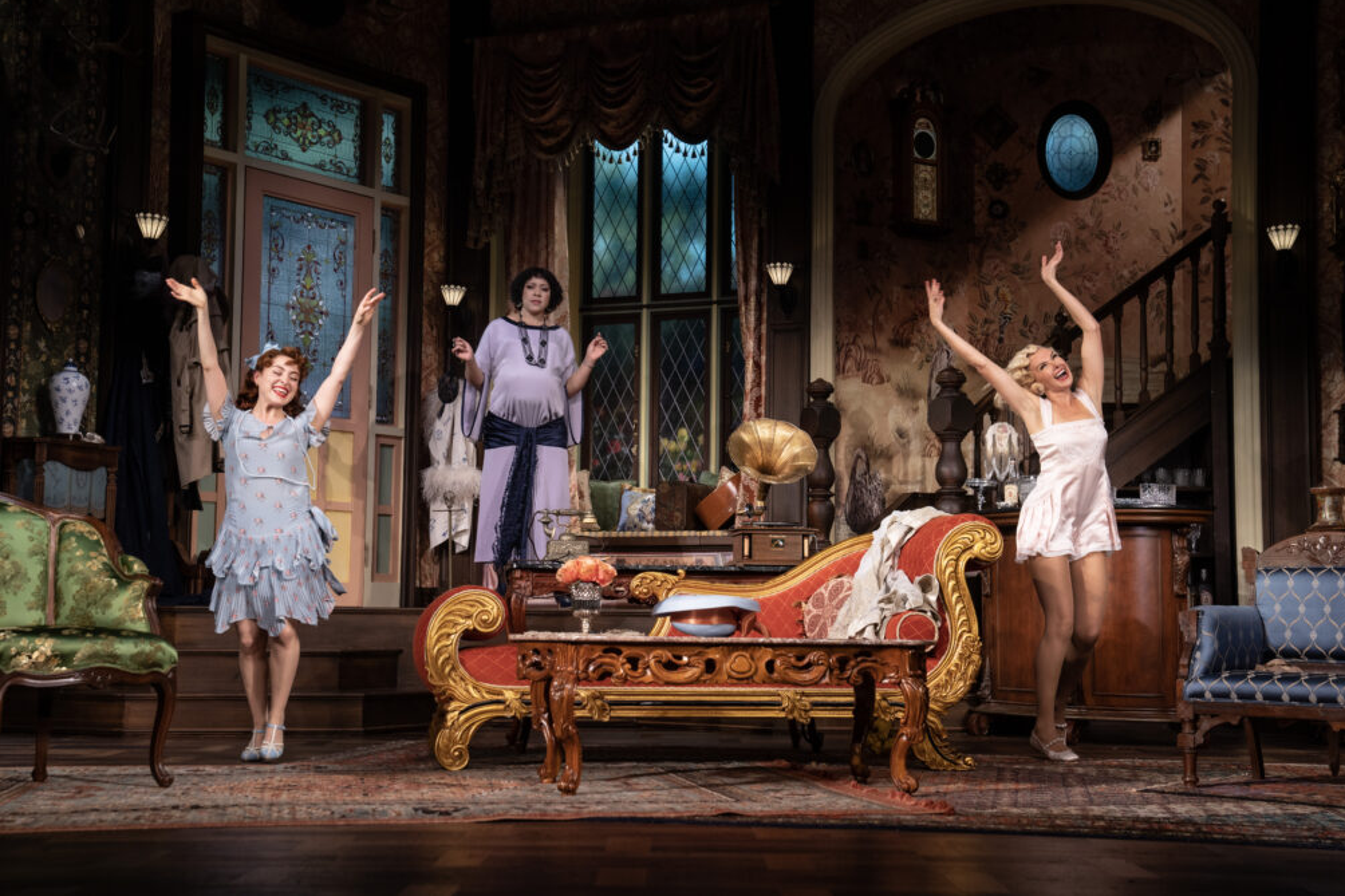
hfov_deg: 39.6
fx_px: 1868
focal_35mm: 50
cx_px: 675
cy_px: 440
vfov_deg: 27.0
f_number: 4.5
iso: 400
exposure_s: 1/320
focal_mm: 49
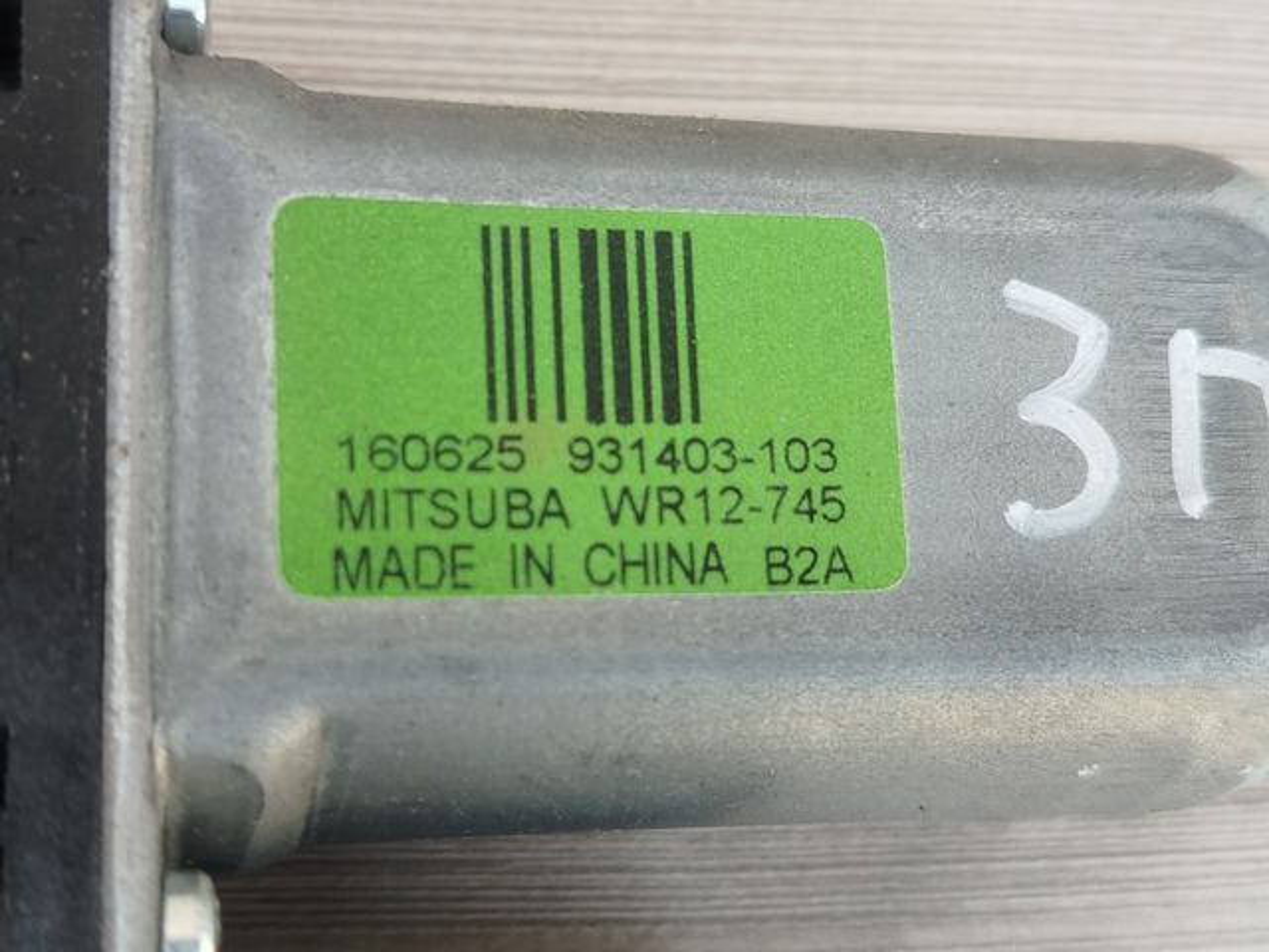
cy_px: 476
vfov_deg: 30.3
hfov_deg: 39.7
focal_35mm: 48
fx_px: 1760
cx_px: 634
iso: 50
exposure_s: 1/50
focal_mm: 5.31
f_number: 1.7
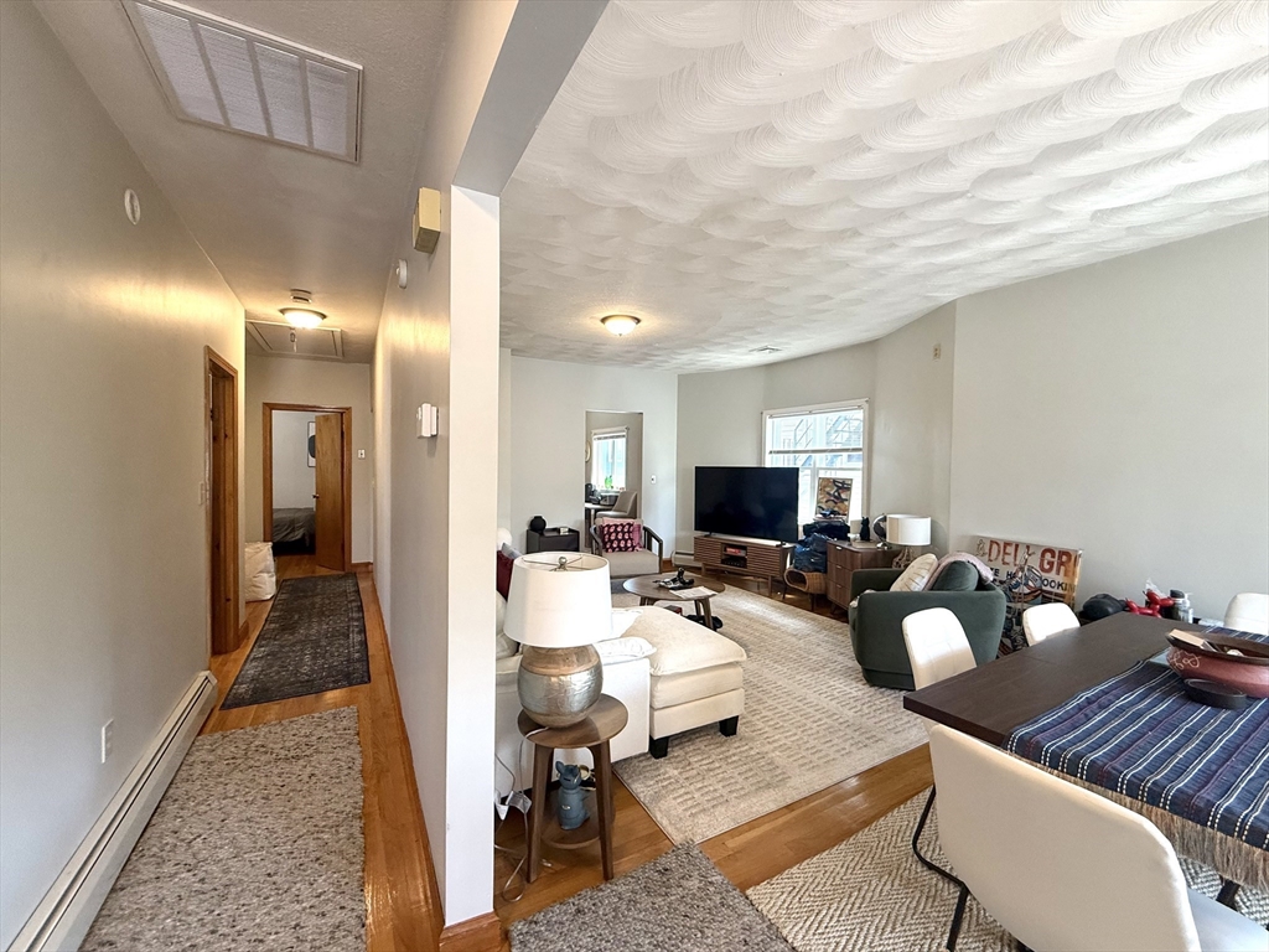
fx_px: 513
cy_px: 476
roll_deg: -0.8
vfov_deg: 85.7
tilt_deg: -2.0
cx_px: 634
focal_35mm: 14
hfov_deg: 102.1
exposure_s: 1/120
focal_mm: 2.22
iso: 200
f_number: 2.2
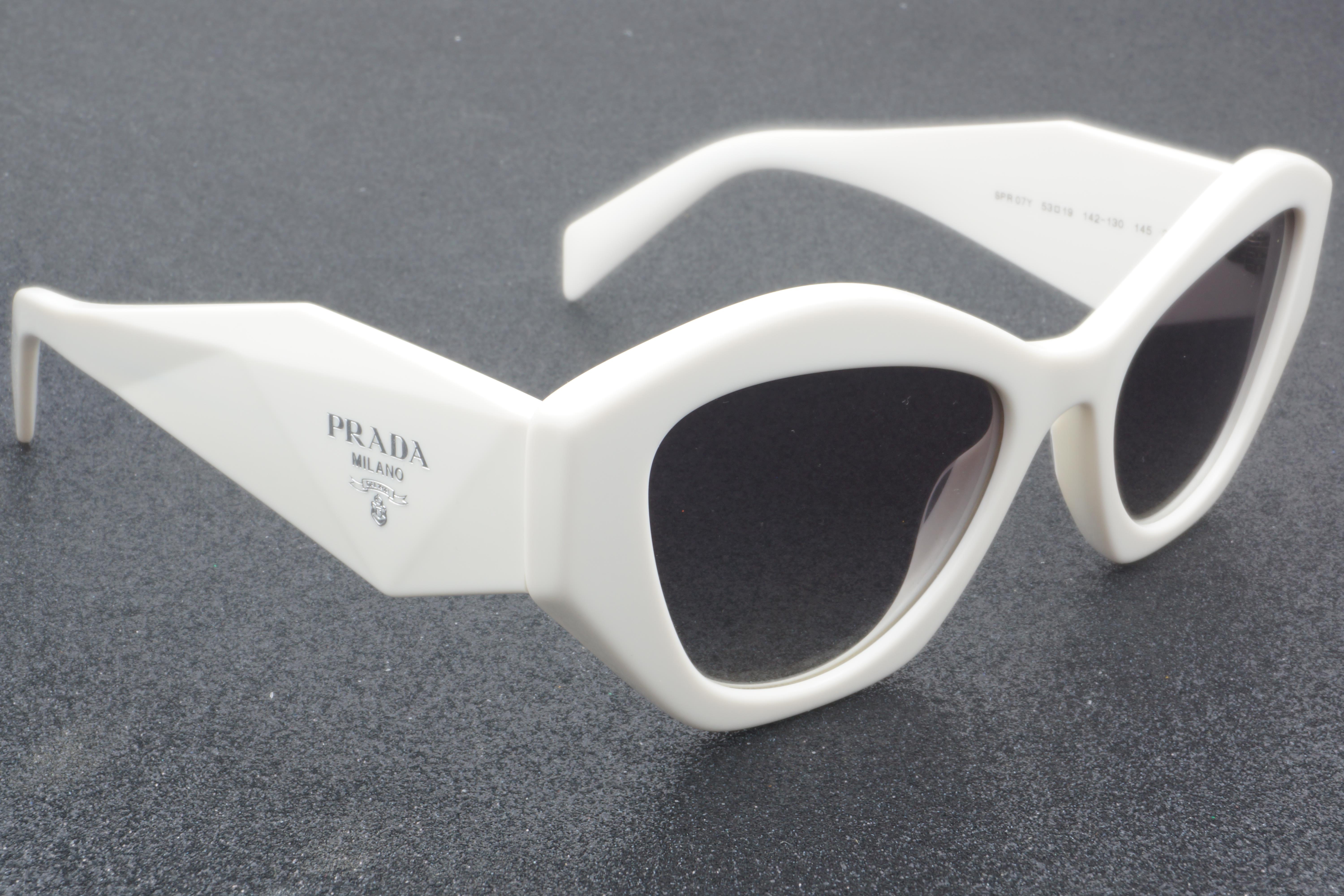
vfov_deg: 22.6
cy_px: 448
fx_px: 2240
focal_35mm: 60
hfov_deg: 33.4
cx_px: 672
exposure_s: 1.3
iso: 100
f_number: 32
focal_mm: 40
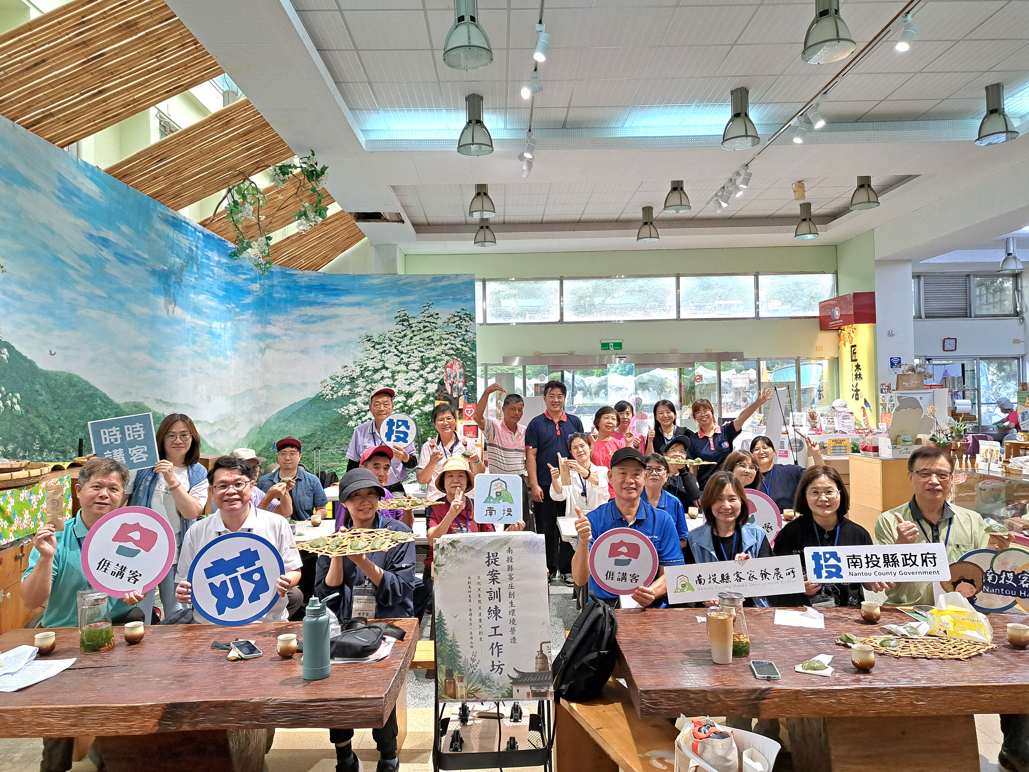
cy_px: 386
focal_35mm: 24
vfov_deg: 56.8
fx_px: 713
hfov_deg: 71.6
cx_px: 514
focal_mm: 5.23
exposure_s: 1/60.2
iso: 125
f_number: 1.8
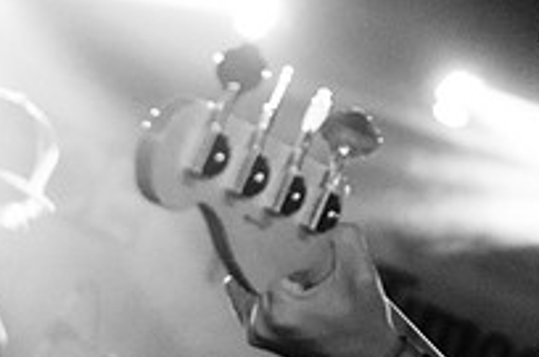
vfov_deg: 10.6
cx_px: 454
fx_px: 1912
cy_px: 250
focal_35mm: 128
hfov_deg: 15.9
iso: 1000
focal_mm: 30
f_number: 2.2
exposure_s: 1/80
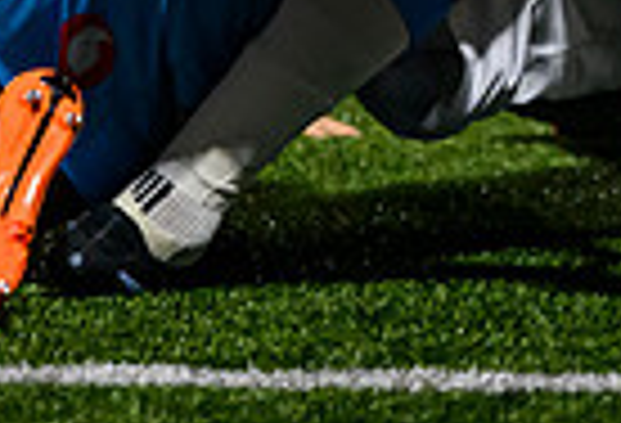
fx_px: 12034
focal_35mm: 693
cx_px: 961
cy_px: -217
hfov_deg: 2.9
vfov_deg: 2.0
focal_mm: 140
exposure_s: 1/1250
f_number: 3.2
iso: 5000
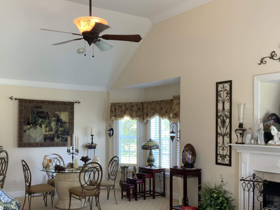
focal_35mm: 41
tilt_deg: -1.1
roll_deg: -0.7
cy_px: 131
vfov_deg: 34.9
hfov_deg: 45.6
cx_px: 113
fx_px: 332
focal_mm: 3
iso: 125
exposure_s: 1/60
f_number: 1.8
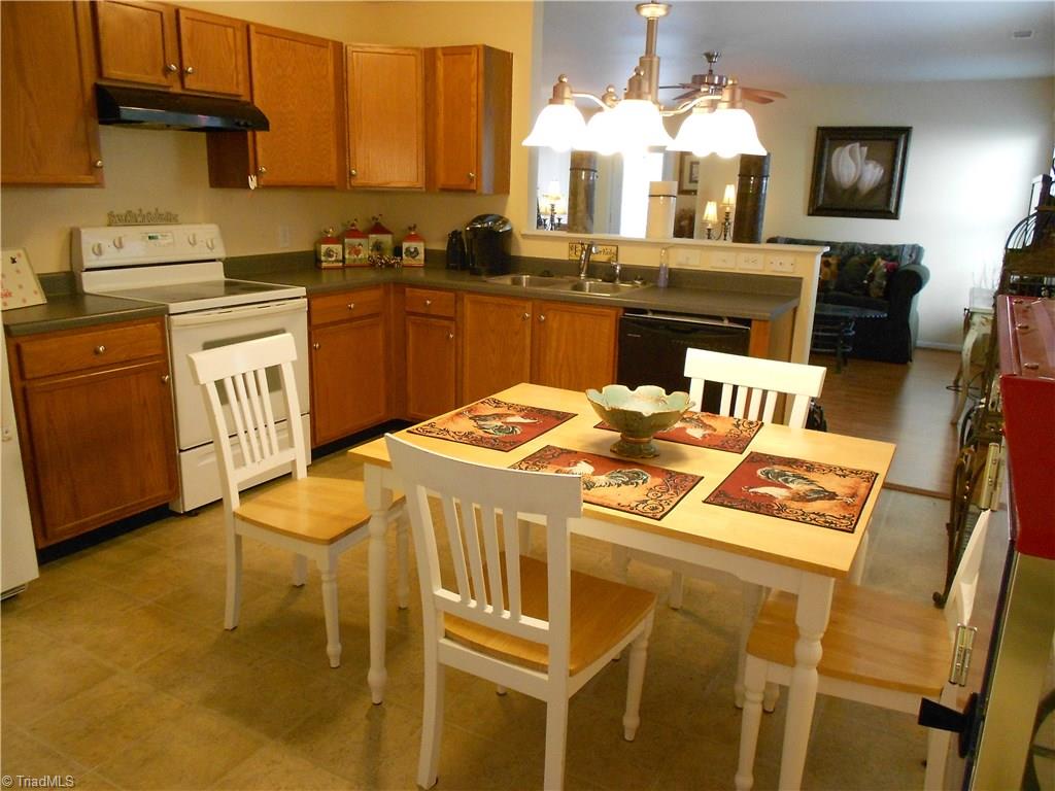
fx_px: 792
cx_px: 528
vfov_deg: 53.1
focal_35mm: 26
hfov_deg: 67.3
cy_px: 396
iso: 400
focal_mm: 4.6
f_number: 3.2
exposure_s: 1/30
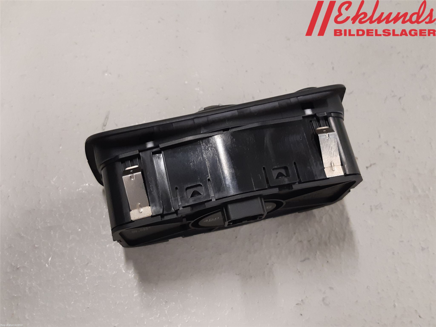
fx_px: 327
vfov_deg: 53.1
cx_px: 218
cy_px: 164
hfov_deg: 67.3
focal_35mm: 26
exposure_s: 1/50
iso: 160
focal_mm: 3.93
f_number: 1.7
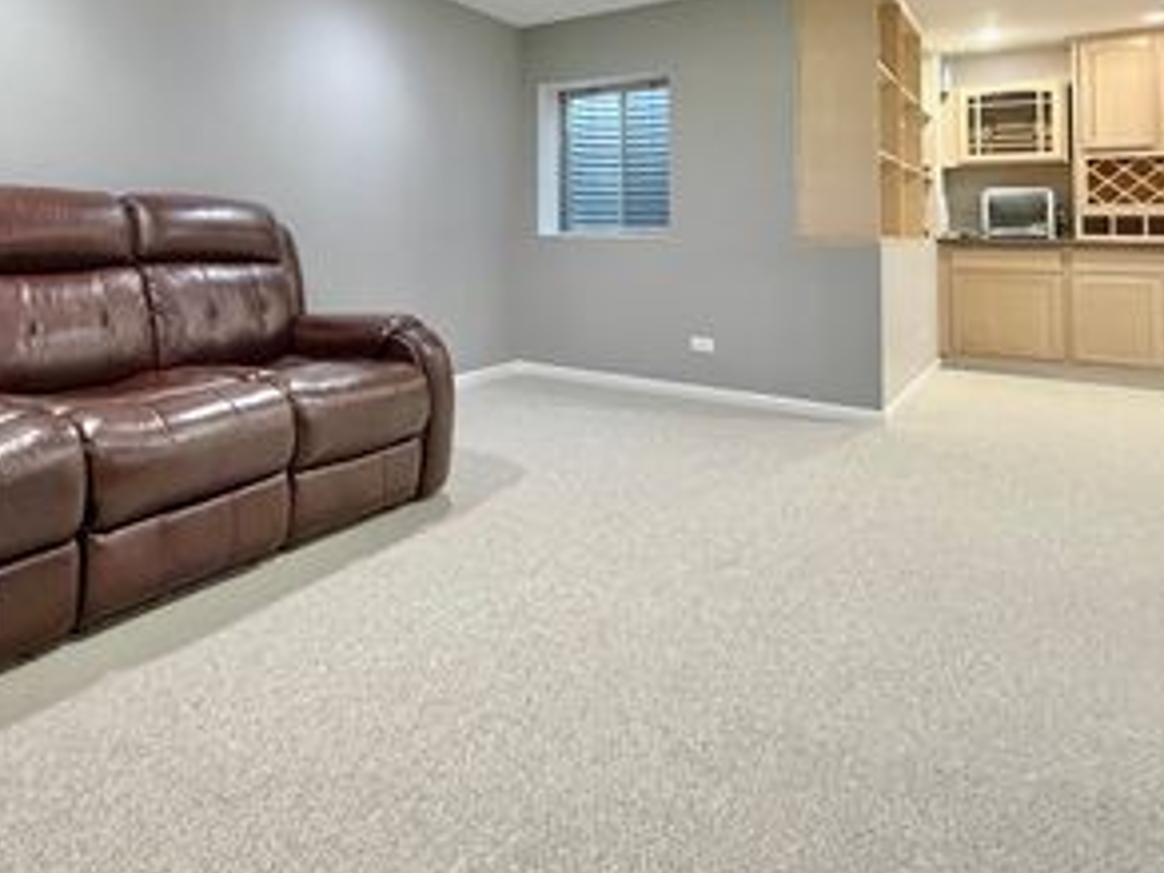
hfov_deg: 68.4
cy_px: 201
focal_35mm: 24
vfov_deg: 53.8
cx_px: 339
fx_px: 807
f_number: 2.2
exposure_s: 1/60
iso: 640
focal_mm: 2.22
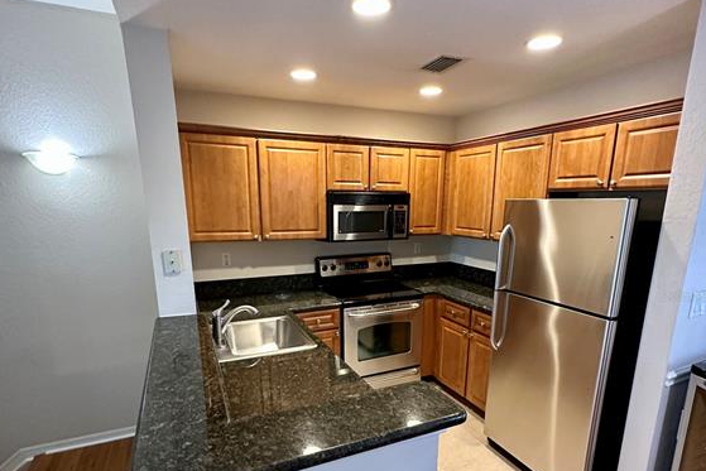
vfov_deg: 61.1
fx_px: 392
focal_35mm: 20
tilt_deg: -14.2
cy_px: 295
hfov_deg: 84.0
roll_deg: +0.5
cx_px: 354
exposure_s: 1/60
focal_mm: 2.22
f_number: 2.2
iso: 500
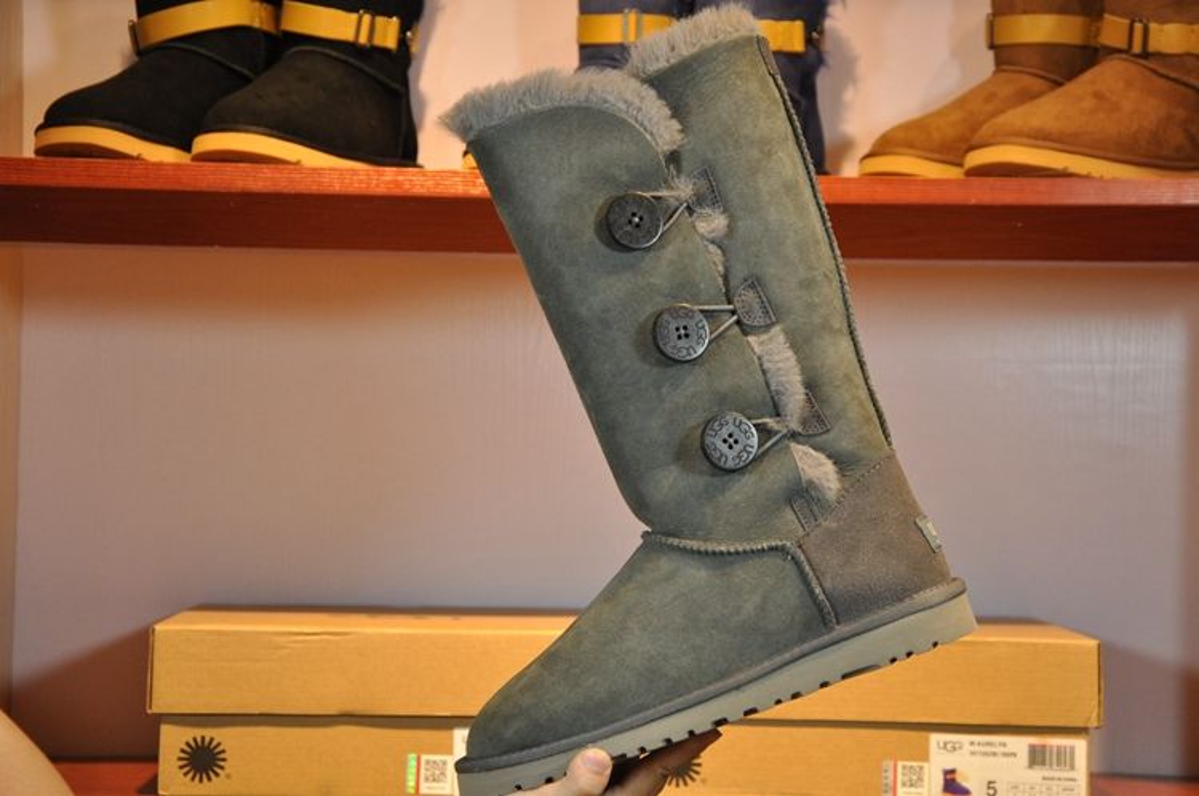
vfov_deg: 12.1
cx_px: 600
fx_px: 3742
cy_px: 398
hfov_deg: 18.2
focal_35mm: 112
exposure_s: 1/80
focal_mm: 75
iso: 800
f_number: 8
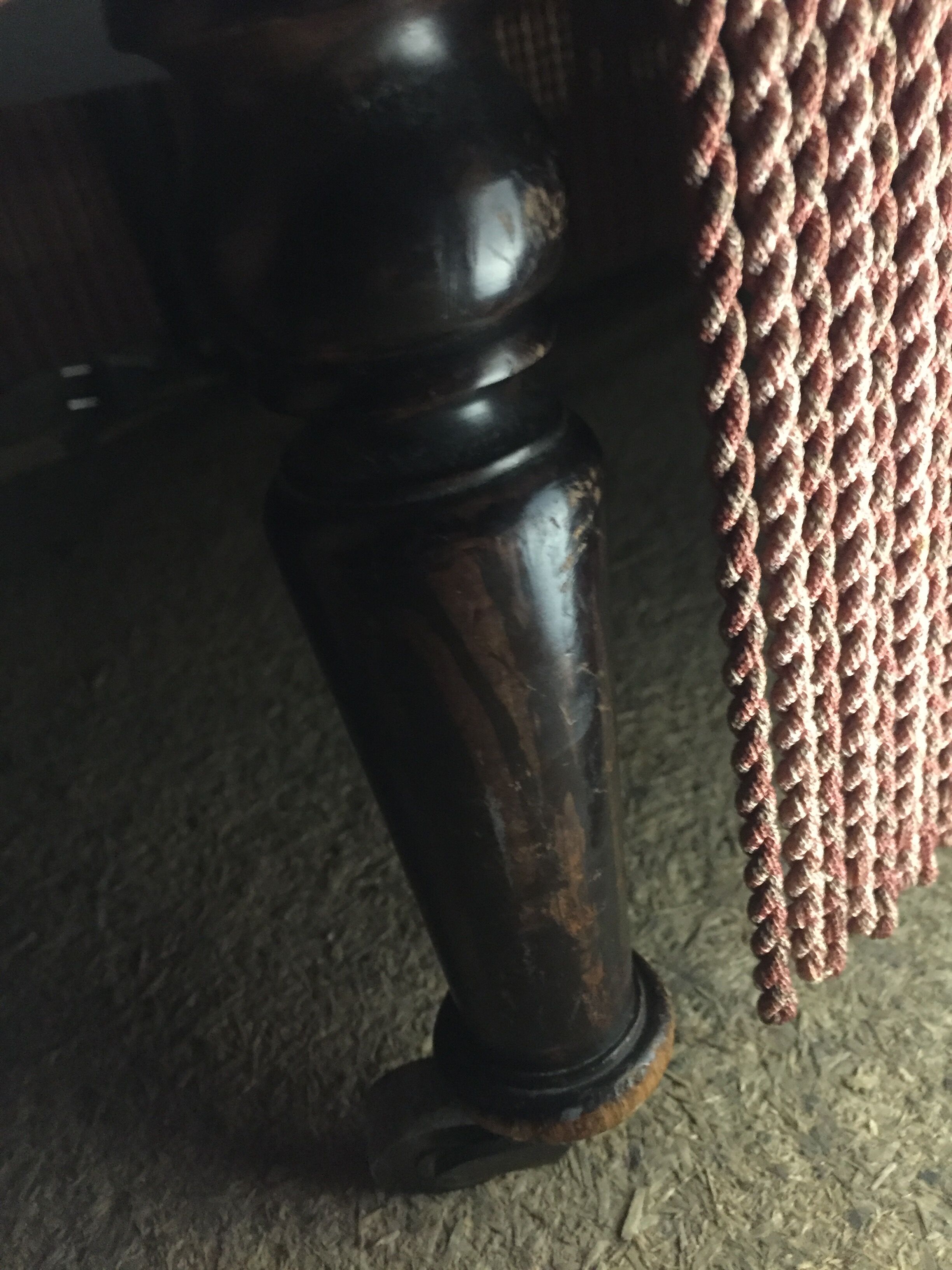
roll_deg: +14.1
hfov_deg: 48.2
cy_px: 635
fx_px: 1063
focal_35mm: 29
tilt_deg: -31.4
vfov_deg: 61.7
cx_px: 476
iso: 640
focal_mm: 4.15
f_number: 2.2
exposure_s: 1/17
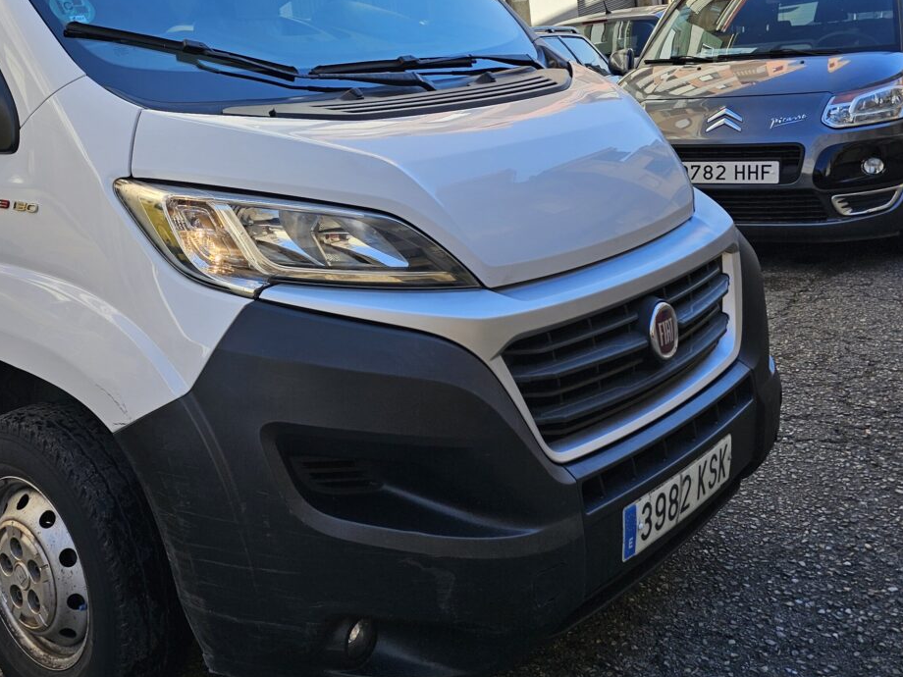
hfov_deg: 44.0
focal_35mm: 40
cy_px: 207
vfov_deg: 35.5
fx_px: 1043
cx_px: 152
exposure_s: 1/268
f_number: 1.7
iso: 10
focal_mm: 6.3
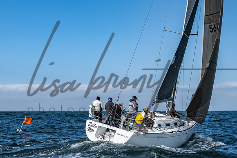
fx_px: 472
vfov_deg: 19.0
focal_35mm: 72
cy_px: 74
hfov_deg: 28.2
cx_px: 122
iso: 200
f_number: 6.3
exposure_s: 1/2000
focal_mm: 39
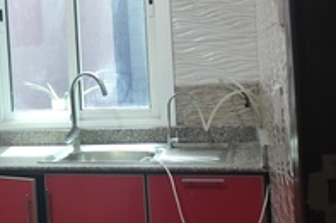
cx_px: 4
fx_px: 541
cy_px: 93
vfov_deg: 23.3
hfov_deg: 32.0
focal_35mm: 58
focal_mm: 5.84
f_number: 1.6
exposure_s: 1/100
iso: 250
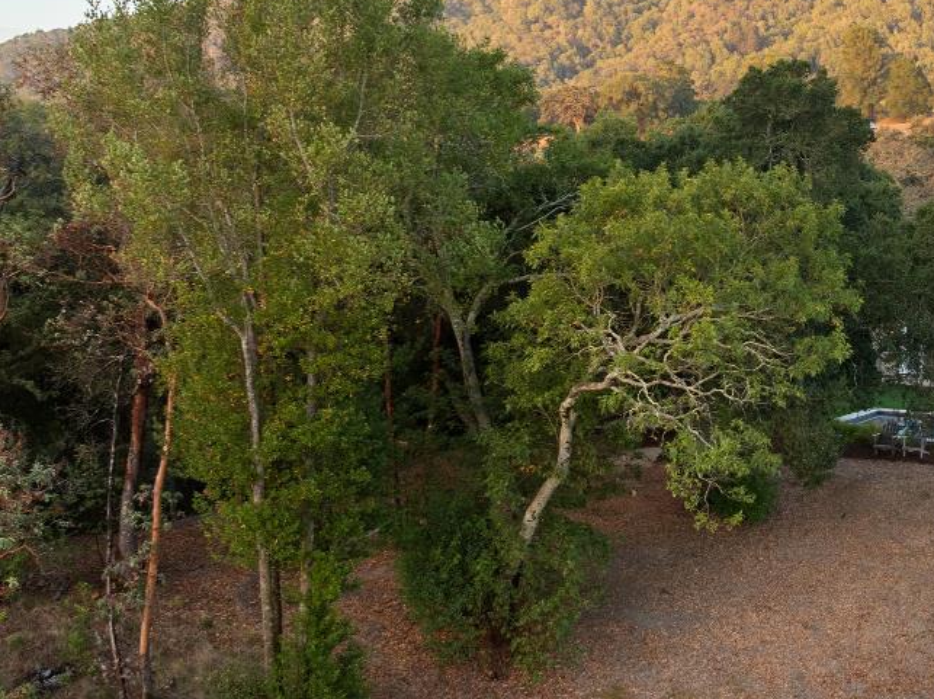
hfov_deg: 31.8
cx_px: 925
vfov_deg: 26.0
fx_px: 1510
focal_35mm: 56
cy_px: 306
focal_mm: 12.29
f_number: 3.5
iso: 100
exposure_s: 1/100
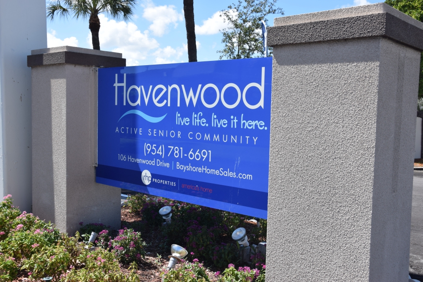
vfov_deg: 36.9
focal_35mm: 36
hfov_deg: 53.1
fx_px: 423
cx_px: 212
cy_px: 141
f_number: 9
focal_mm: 24
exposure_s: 1/320
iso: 200
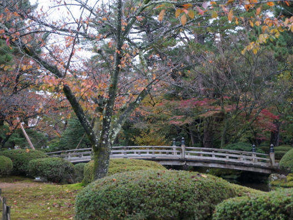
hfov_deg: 30.7
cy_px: 109
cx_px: 166
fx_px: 533
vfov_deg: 23.3
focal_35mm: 63
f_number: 5.6
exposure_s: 1/60
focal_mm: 38
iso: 640
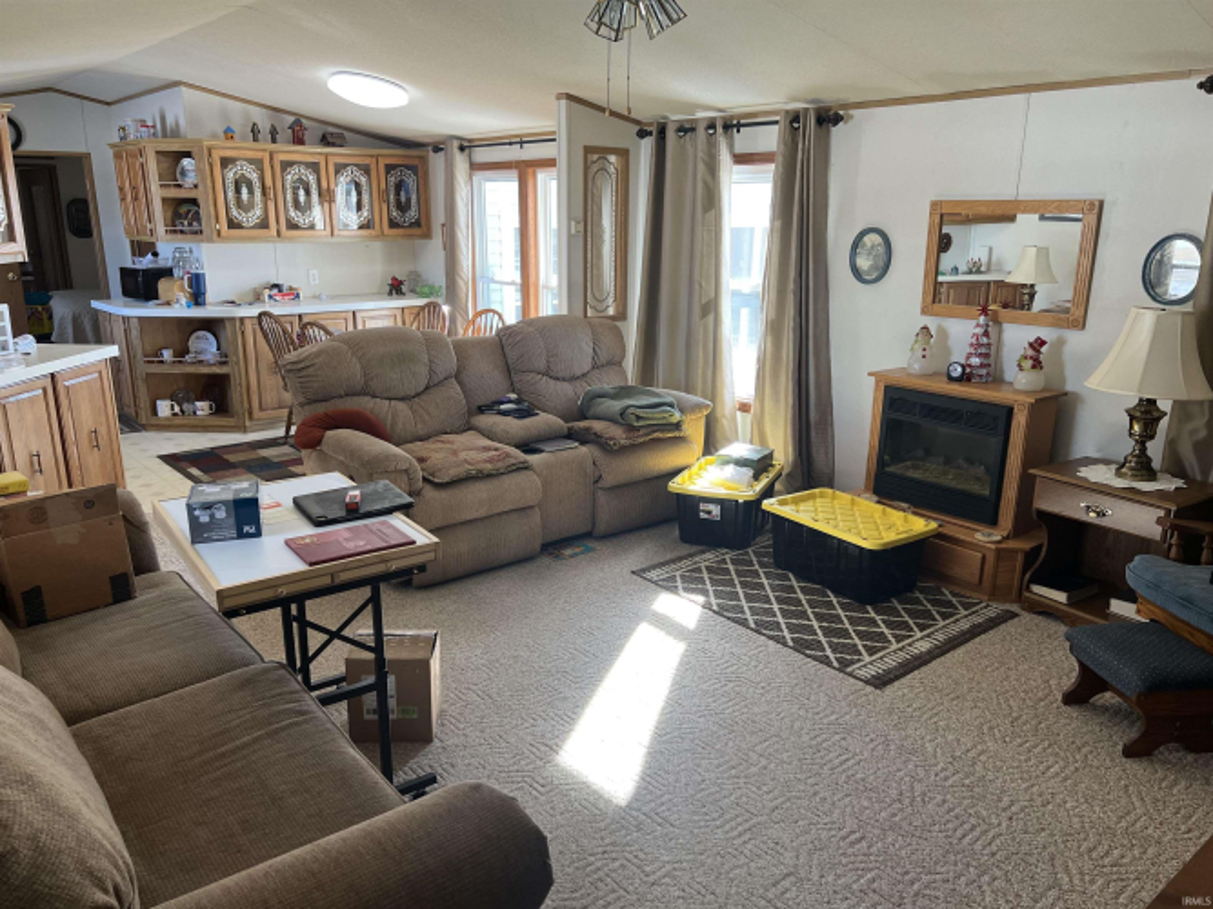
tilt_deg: -15.3
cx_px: 606
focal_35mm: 26
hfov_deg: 67.3
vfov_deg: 53.0
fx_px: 911
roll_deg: -0.4
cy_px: 454
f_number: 1.5
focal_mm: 5.7
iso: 100
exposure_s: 1/120
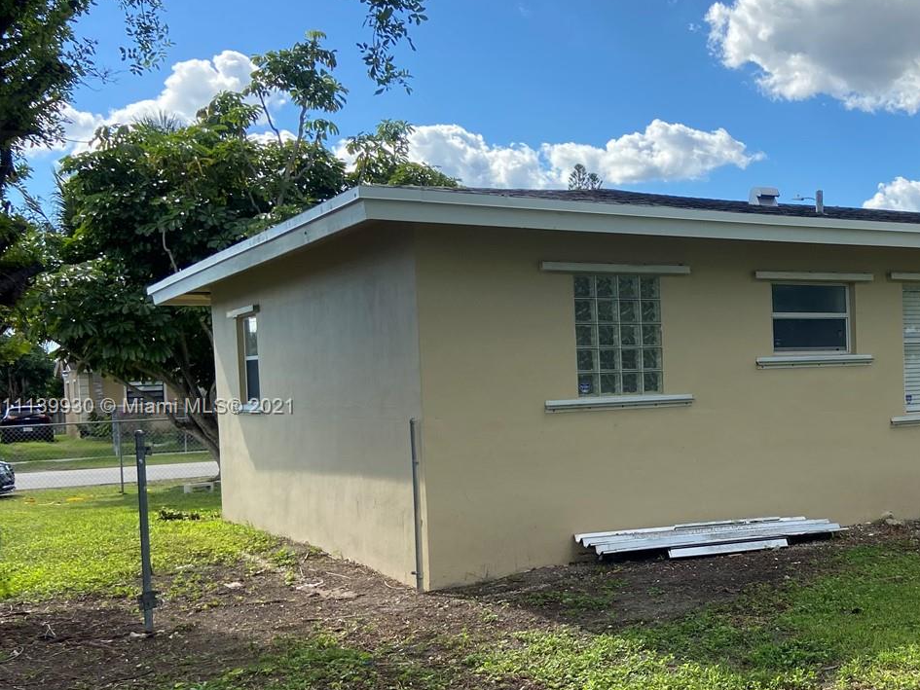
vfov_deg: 32.8
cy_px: 408
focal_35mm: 44
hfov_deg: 40.8
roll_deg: +1.6
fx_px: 1170
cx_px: 762
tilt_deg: -3.9
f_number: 1.8
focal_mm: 4.25
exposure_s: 1/1808
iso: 32
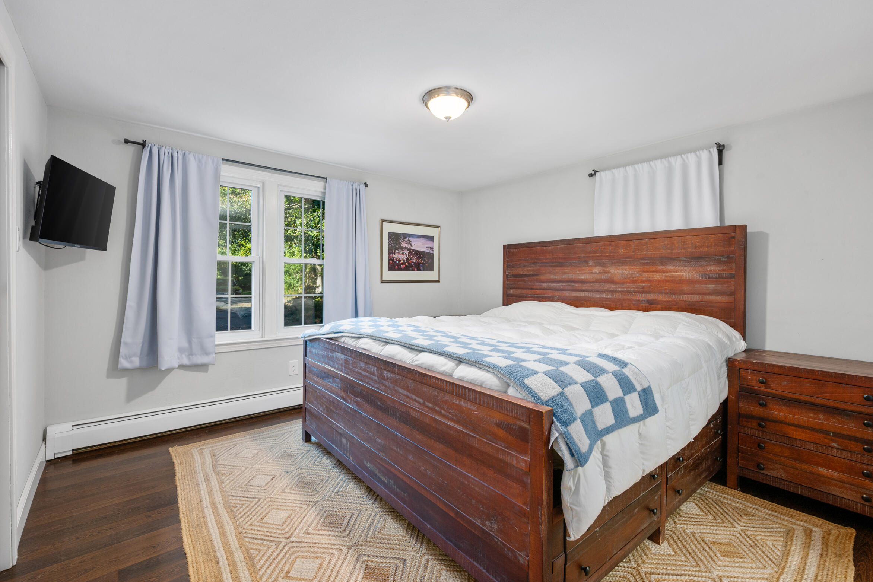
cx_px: 436
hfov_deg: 96.7
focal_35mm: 16
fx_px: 388
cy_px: 276
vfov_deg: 73.7
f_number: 8
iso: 320
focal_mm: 15
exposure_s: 1/2.5
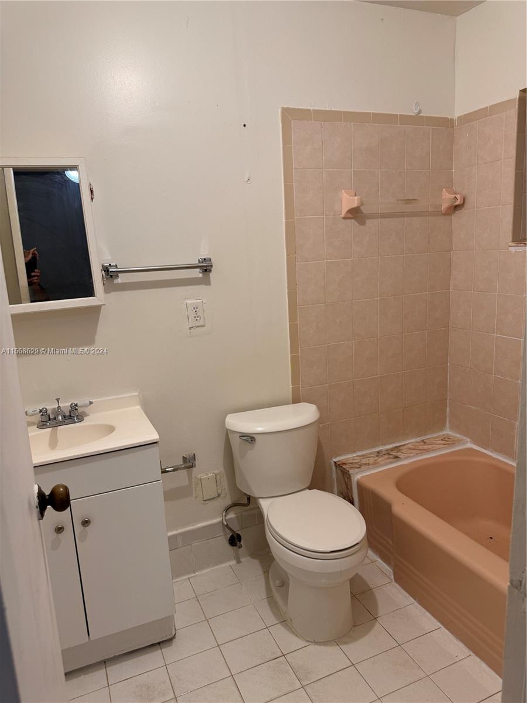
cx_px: 264
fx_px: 487
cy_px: 352
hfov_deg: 56.8
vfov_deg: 71.6
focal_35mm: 24
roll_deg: +3.1
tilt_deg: -12.4
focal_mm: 6.76
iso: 100
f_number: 1.78
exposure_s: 1/60
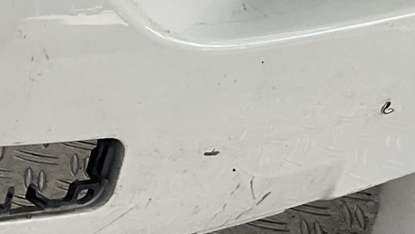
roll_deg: -7.5
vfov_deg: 8.3
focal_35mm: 144
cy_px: -103
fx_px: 1585
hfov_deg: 13.7
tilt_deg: -22.7
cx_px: -275
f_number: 1.8
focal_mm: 3
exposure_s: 1/279
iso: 16
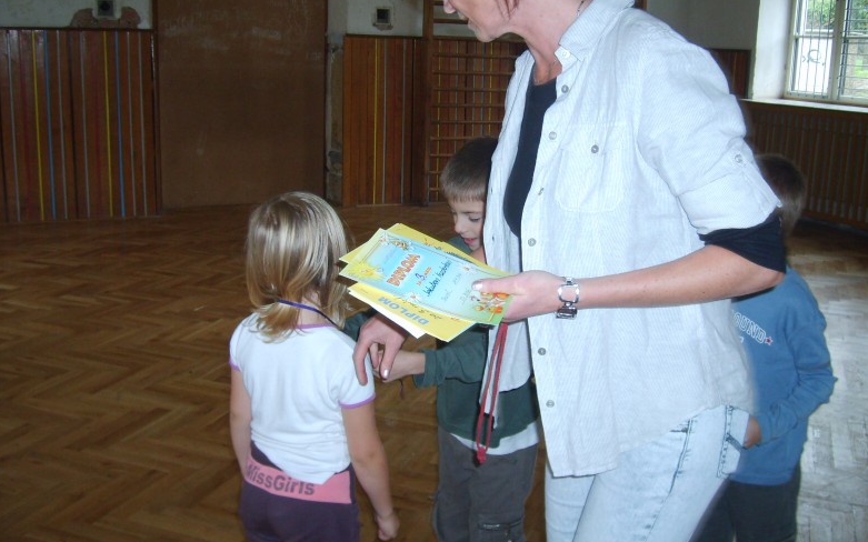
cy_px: 252
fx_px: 899
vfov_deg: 33.6
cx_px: 438
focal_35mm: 38
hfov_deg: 51.5
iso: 100
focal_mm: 5.8
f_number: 2.8
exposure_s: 1/45
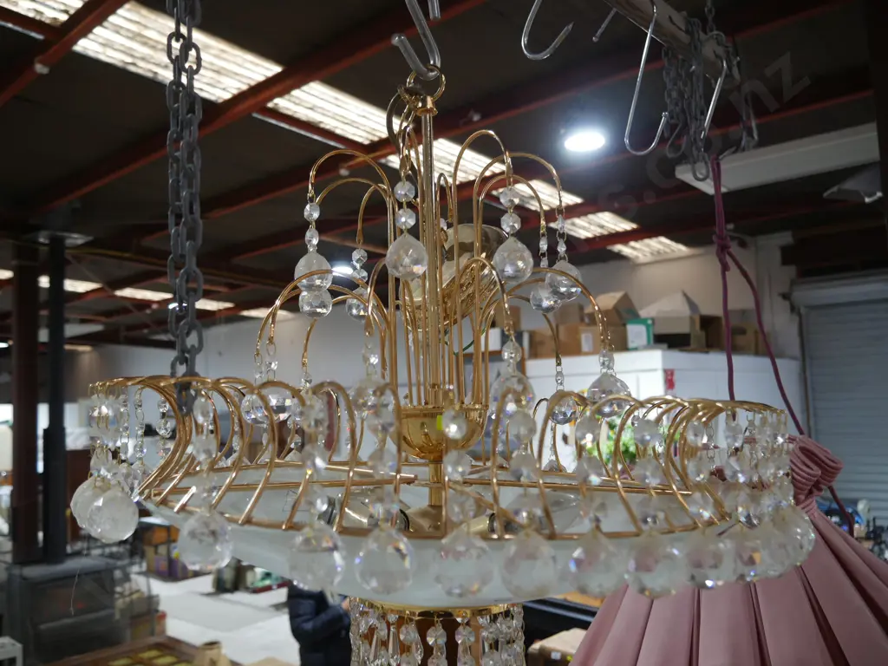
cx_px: 444
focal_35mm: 28
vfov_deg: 49.7
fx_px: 718
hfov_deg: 63.4
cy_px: 333
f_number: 3.5
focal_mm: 14
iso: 400
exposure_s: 1/60
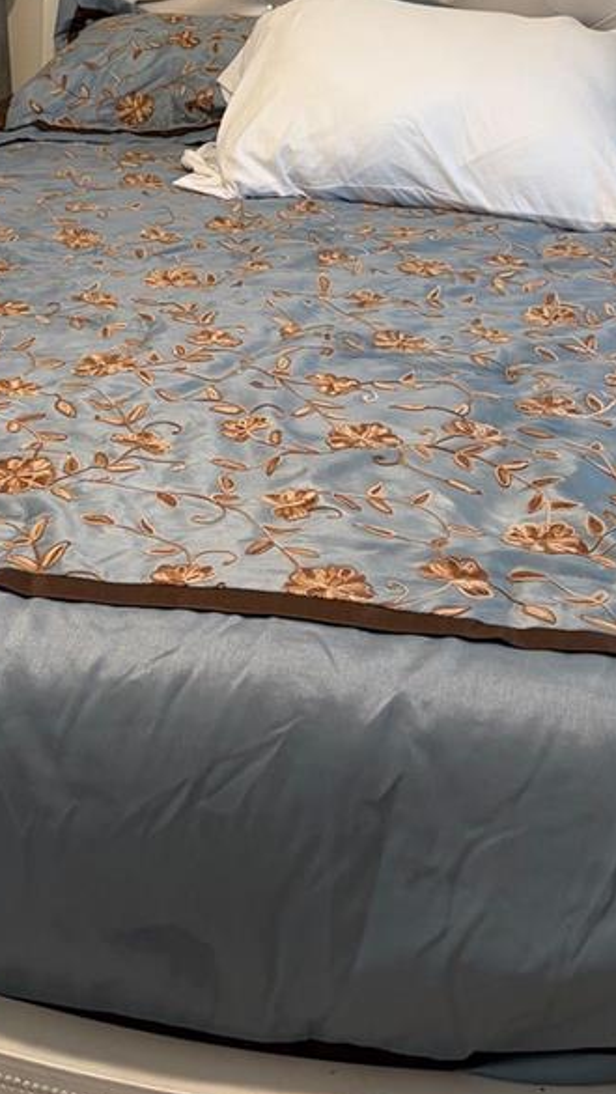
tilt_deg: -9.1
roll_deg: -2.9
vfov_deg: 33.0
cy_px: 2
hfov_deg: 20.7
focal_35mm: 58
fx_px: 1683
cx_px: 278
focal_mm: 5.96
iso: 80
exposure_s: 1/60
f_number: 1.6
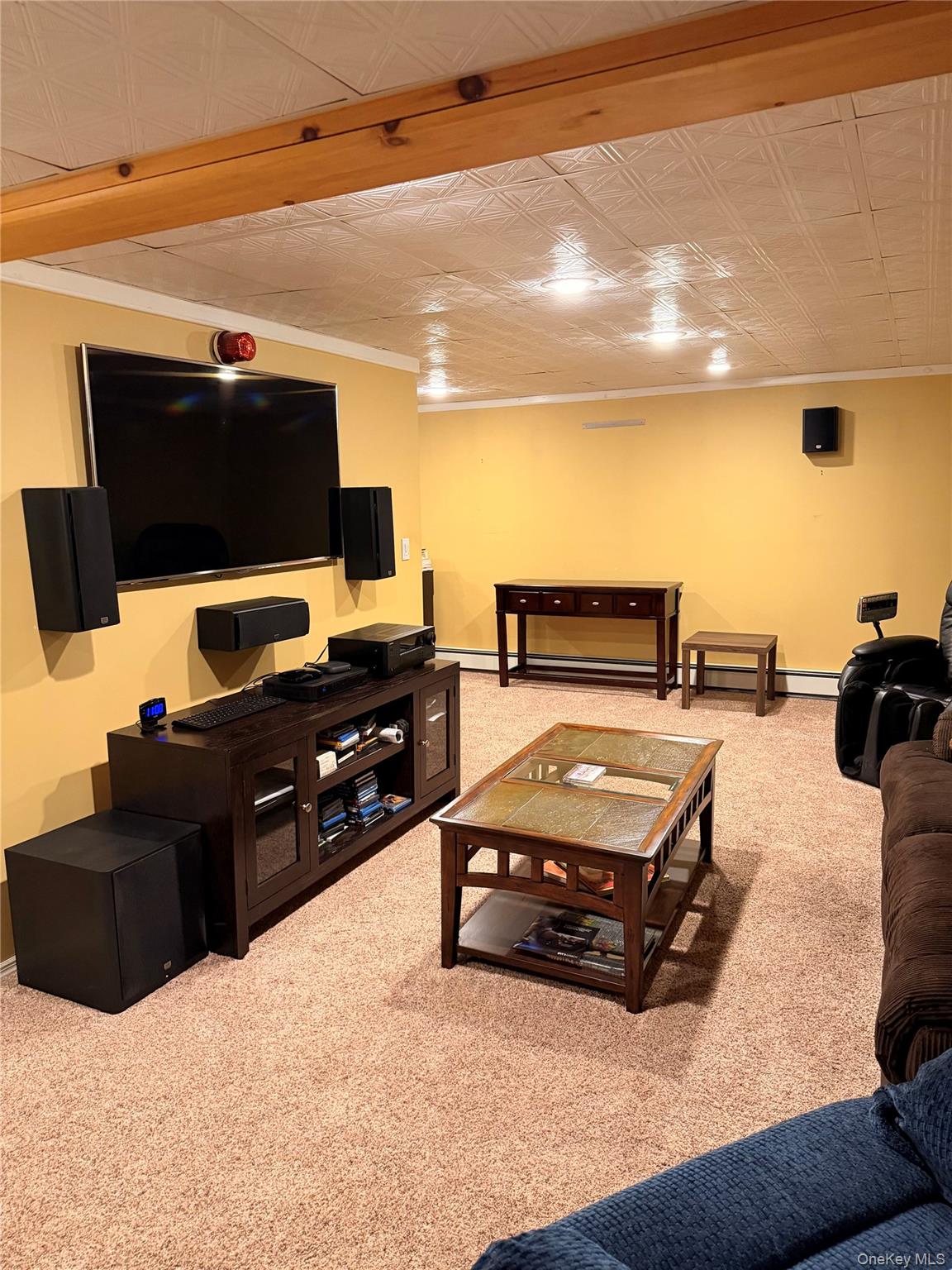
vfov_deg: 71.6
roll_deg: +1.1
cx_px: 476
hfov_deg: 56.8
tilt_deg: -9.6
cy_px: 635
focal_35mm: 24
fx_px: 880
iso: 500
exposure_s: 1/60
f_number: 1.78
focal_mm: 6.76
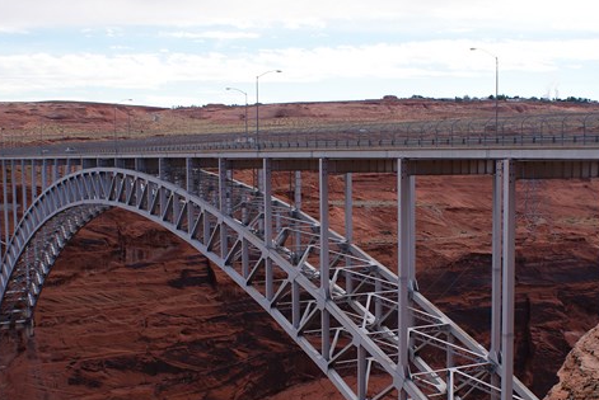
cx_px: 350
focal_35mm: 51
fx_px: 849
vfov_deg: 26.5
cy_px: 246
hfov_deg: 38.7
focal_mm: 20
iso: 100
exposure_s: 1/80
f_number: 10
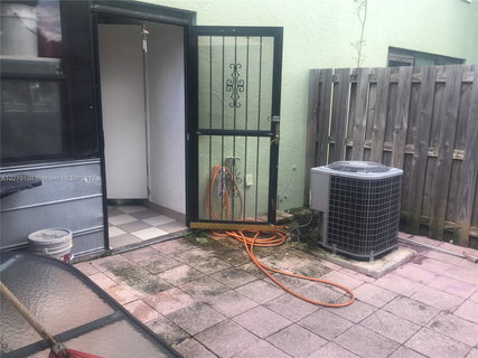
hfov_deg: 61.7
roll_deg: -0.2
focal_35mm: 29
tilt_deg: -9.6
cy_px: 179
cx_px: 239
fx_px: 400
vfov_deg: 48.2
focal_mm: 4.15
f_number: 2.2
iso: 25
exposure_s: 1/151
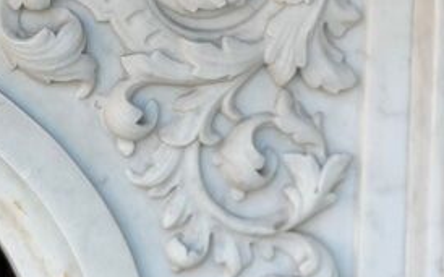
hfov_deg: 9.3
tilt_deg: -12.3
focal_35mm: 223
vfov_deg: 5.9
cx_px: 460
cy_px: 204
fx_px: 2697
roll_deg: -2.4
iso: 64
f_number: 1.78
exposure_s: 1/359
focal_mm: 6.76
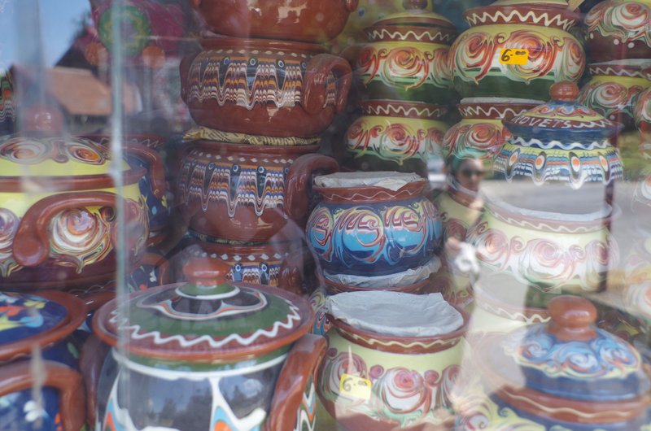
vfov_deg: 41.5
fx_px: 568
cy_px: 216
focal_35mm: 32
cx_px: 326
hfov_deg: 59.6
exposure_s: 1/100
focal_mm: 21
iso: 200
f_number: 4.5
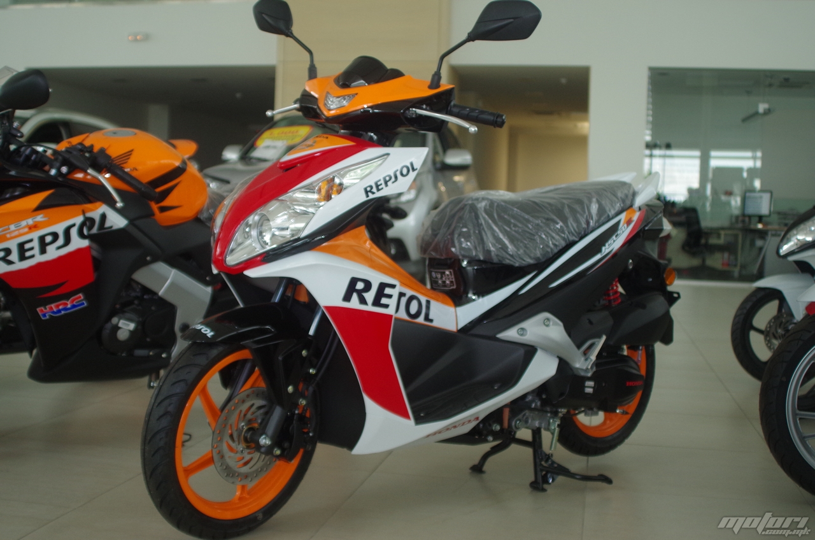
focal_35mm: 42
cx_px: 408
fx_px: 949
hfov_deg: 46.5
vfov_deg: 31.8
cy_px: 270
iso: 400
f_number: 2.8
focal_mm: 28
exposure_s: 1/160
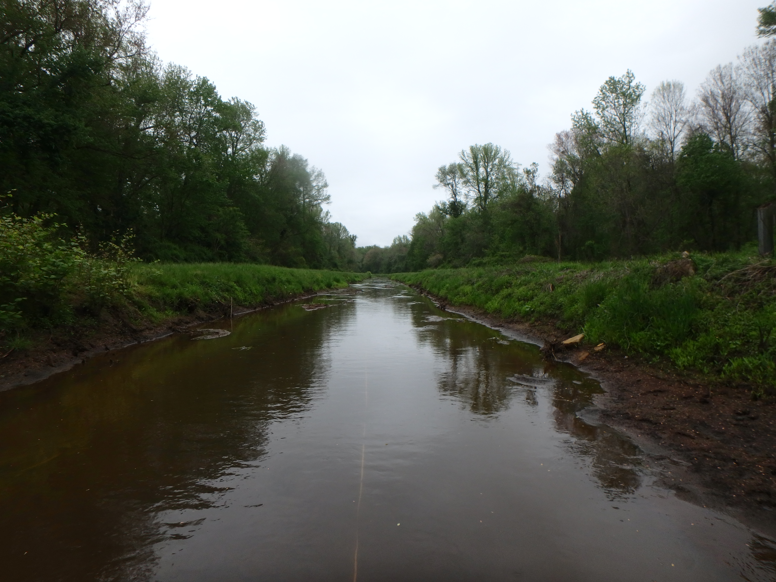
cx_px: 388
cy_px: 291
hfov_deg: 79.0
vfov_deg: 63.4
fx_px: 471
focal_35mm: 21
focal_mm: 3.7
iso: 125
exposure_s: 1/400
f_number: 3.5
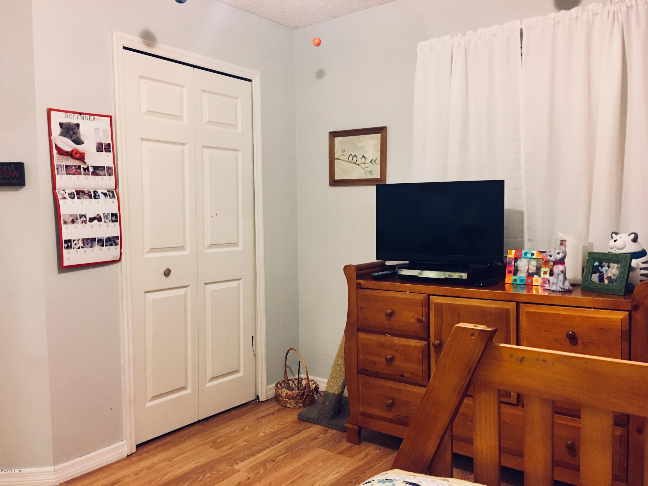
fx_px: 543
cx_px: 324
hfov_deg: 61.7
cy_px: 243
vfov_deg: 48.2
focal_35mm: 29
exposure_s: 1/4
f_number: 2.2
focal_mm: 4.15
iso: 50
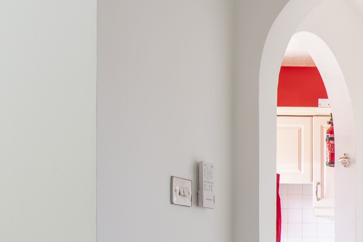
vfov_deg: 22.5
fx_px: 565
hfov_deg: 22.9
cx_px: 628
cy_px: 282
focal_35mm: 56
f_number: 8
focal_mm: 15
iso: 100
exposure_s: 1/8
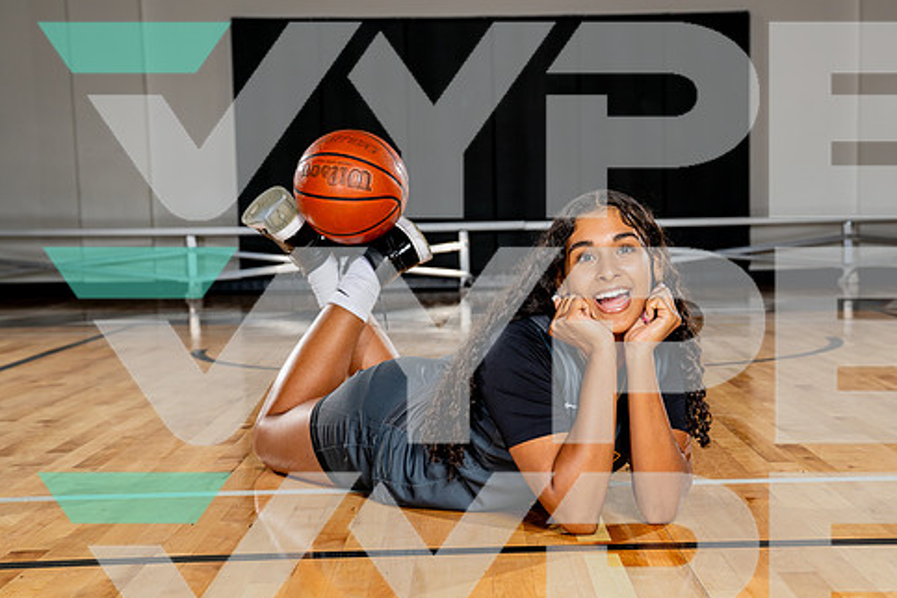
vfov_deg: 20.6
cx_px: 516
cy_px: 346
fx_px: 1644
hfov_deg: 30.5
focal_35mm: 66
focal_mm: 55
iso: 200
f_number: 5.6
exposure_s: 1/250
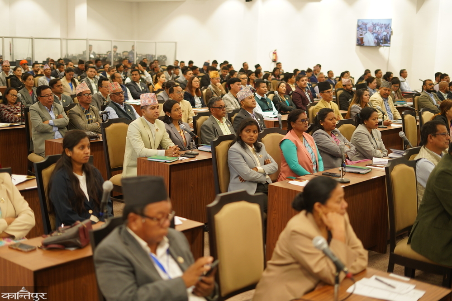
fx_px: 628
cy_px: 150
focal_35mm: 50
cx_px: 226
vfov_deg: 27.0
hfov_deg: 39.6
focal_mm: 50
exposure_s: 1/200
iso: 800
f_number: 2
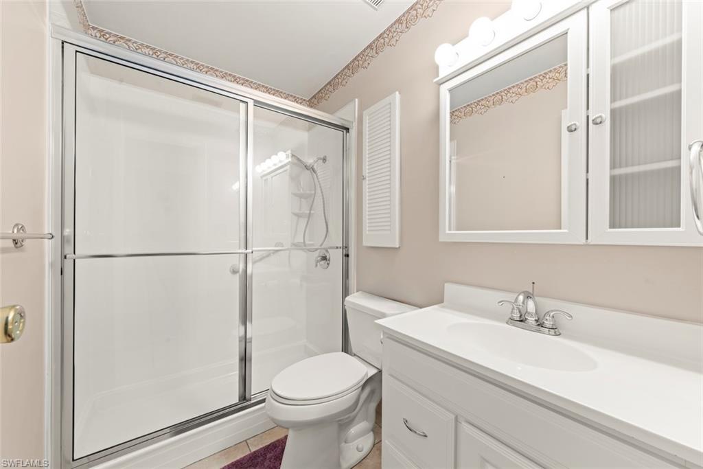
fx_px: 254
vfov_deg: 85.4
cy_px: 234
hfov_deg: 108.3
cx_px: 352
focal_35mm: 13
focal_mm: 13
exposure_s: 1/2
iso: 400
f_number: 11
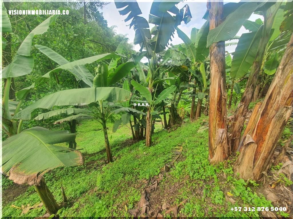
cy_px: 110
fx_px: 110
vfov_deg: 89.9
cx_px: 146
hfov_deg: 106.2
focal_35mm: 13
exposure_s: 1/151
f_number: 2.2
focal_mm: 1.8
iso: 50
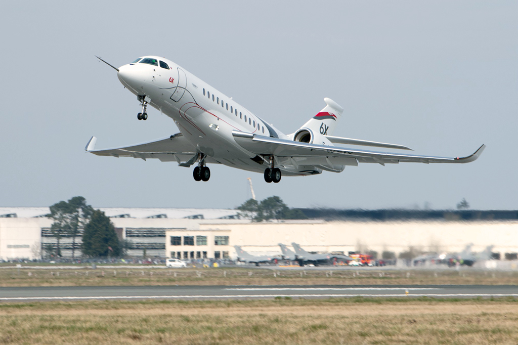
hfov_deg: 10.3
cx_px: 259
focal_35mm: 200
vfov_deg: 6.9
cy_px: 172
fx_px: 2877
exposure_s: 1/320
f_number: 8
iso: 64
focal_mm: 200
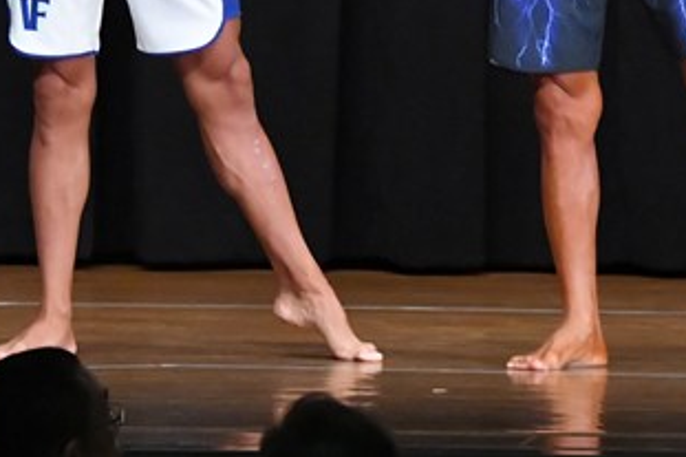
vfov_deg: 2.5
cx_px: 297
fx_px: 10665
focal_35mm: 560
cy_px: -110
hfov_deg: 3.7
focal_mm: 150
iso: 8000
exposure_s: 1/400
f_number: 5.6
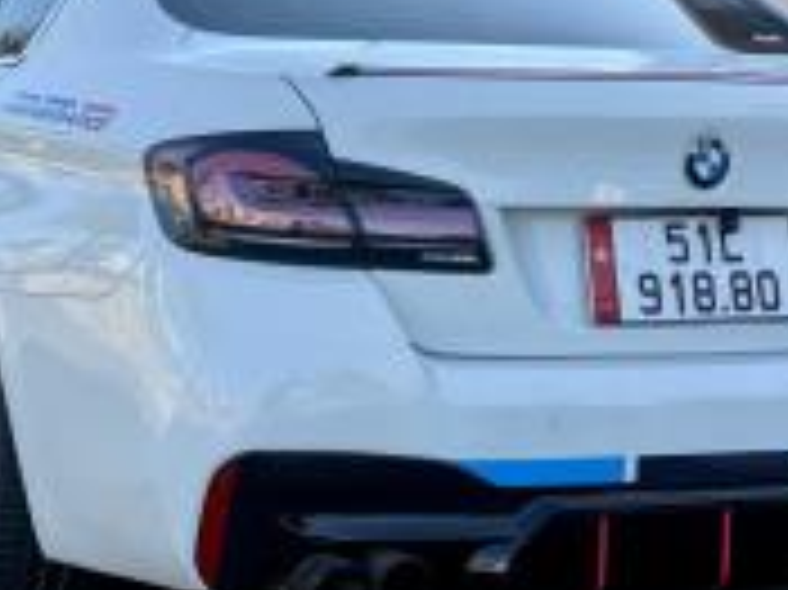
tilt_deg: -2.7
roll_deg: -1.1
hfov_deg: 20.5
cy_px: 167
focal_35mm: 96
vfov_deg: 15.3
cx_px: 383
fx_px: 2184
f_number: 1.78
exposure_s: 1/1085
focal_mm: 6.76
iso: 80
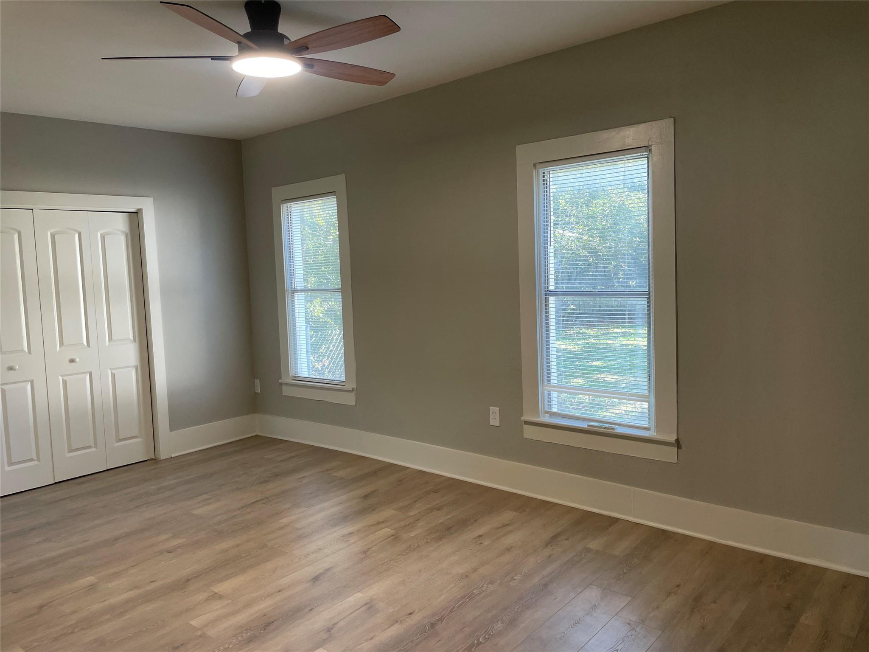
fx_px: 653
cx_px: 434
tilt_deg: -4.0
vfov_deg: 53.1
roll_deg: +2.4
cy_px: 326
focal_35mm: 26
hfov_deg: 67.3
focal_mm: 4.2
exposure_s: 1/120
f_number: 1.6
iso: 125
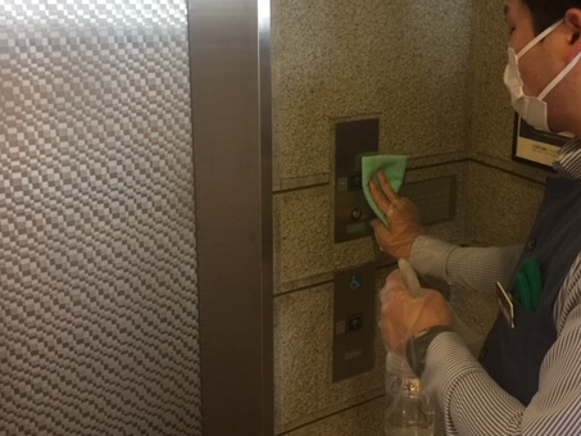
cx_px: 346
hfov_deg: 45.5
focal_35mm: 41
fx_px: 688
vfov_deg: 34.8
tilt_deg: -13.7
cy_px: 146
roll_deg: -1.7
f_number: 2.2
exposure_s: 1/17
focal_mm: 4.15
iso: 100
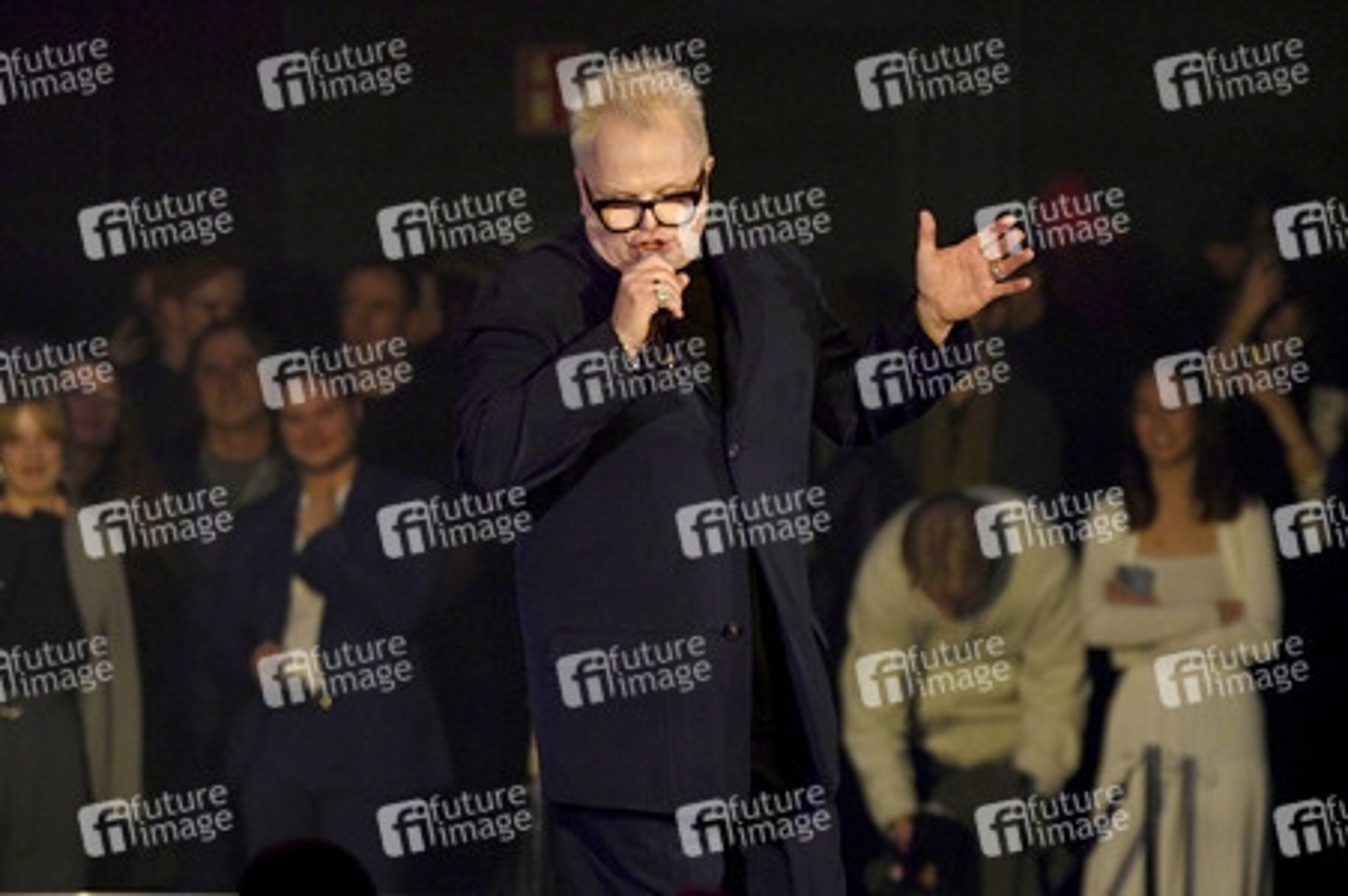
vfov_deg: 4.9
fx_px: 10476
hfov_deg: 7.4
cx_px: 674
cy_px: 448
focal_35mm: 280
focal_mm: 280
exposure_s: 1/640
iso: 6400
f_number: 5.6
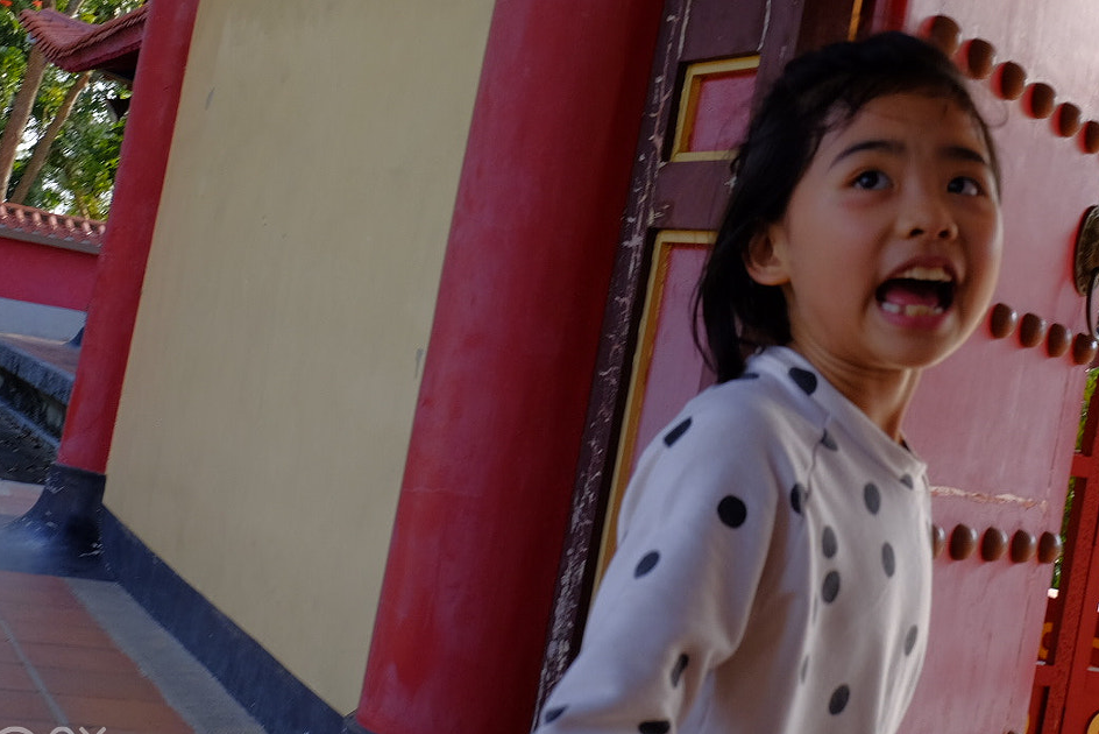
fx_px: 1863
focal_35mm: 61
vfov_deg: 22.2
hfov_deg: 32.5
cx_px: 749
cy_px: 285
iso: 400
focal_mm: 24.2
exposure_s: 1/200
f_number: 8
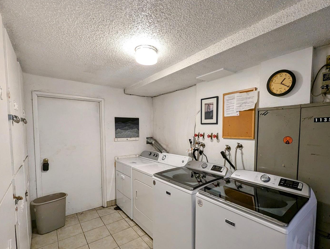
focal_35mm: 15
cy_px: 137
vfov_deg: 81.6
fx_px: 143
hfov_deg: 98.1
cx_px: 167
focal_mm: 1.95
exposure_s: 1/24
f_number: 2.2
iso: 139
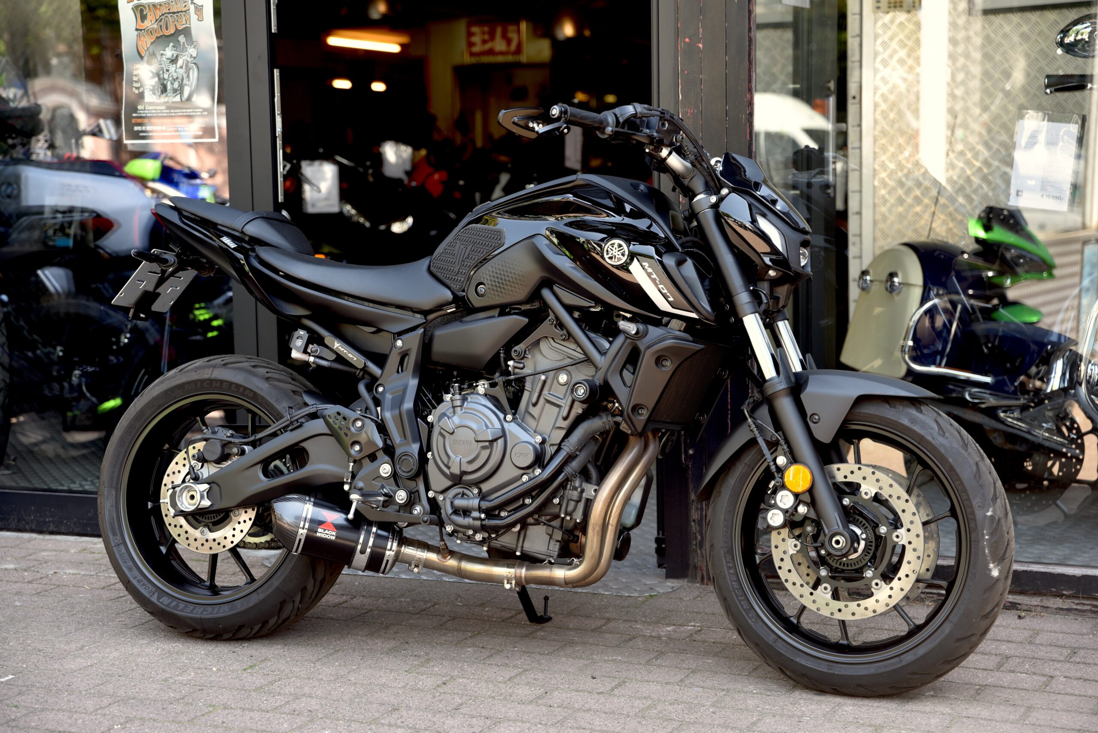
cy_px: 366
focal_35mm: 70
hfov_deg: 28.8
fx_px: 2136
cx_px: 549
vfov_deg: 19.5
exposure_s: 1/60
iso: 100
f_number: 3.5
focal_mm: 70
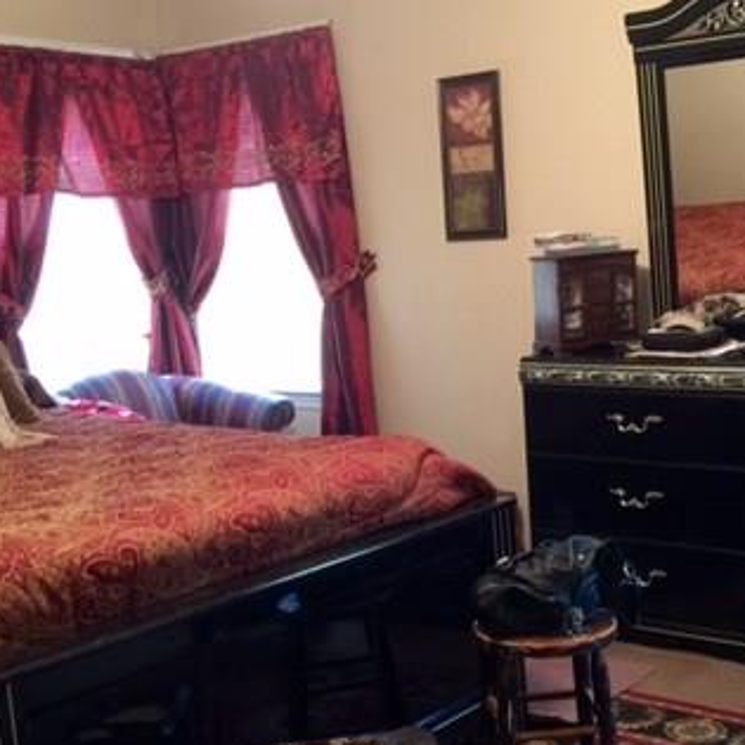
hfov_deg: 32.7
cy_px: 492
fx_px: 1266
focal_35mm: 52
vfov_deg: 32.5
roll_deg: +2.6
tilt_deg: -10.1
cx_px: 440
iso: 64
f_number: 2.2
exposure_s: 1/4
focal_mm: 4.15
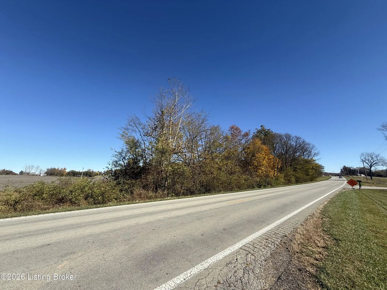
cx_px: 194
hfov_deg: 102.1
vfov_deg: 85.7
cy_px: 145
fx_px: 157
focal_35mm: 14
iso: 50
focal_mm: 2.22
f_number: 2.2
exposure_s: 1/1698
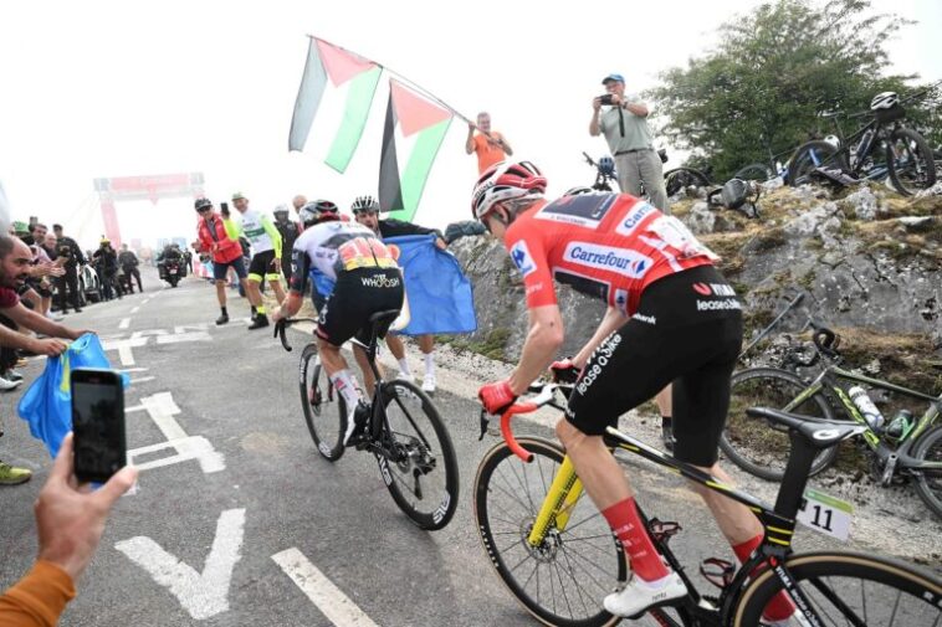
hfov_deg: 73.8
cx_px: 471
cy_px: 314
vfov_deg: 53.1
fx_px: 628
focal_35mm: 24
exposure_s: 1/1000
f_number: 5.6
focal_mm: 24
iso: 400
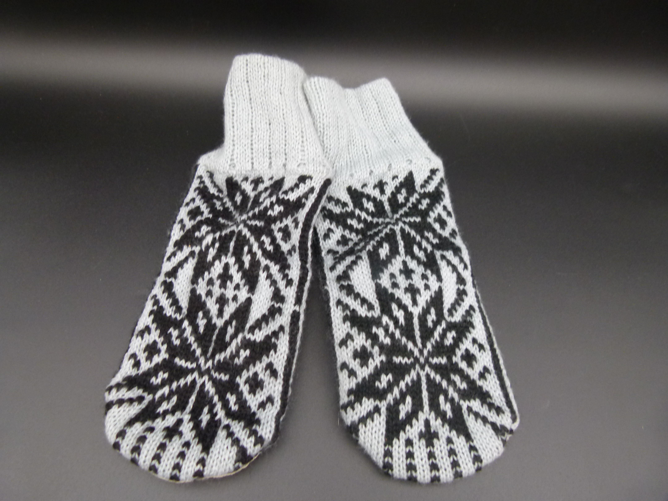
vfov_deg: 54.9
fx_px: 482
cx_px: 334
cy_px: 250
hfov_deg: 69.4
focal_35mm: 25
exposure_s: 1/60
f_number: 2.8
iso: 160
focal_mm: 4.5
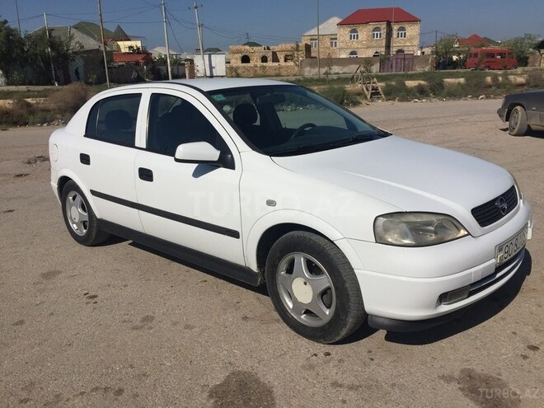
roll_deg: -0.1
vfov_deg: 48.2
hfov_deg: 61.7
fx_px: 456
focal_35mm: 29
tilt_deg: -15.8
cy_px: 204
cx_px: 272
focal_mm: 4.15
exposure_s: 1/7937
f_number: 2.2
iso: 32
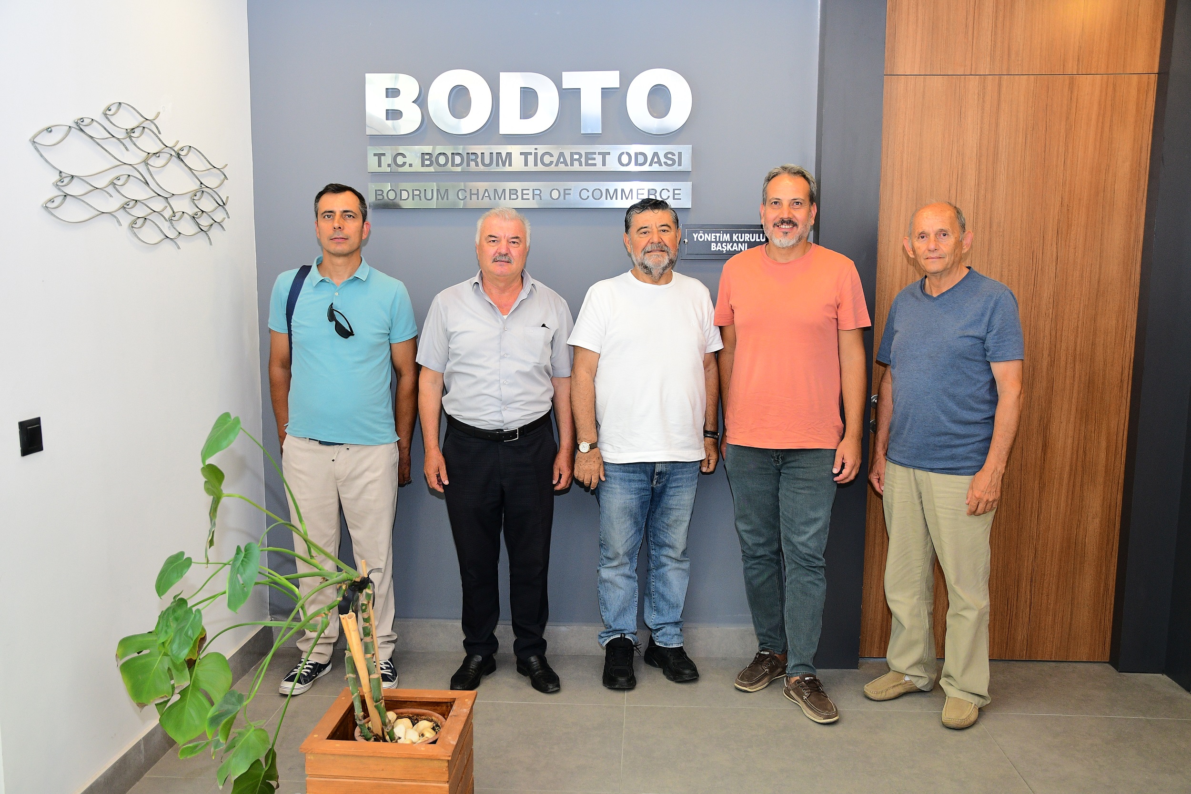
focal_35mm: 28
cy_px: 397
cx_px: 596
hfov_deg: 64.6
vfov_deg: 45.7
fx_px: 943
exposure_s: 1/125
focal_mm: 19
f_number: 3.5
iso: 800
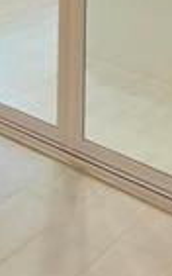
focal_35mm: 75
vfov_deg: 20.3
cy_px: -211
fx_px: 563
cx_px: -317
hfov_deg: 11.6
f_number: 1.9
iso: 250
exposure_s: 1/60
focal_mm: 2.2
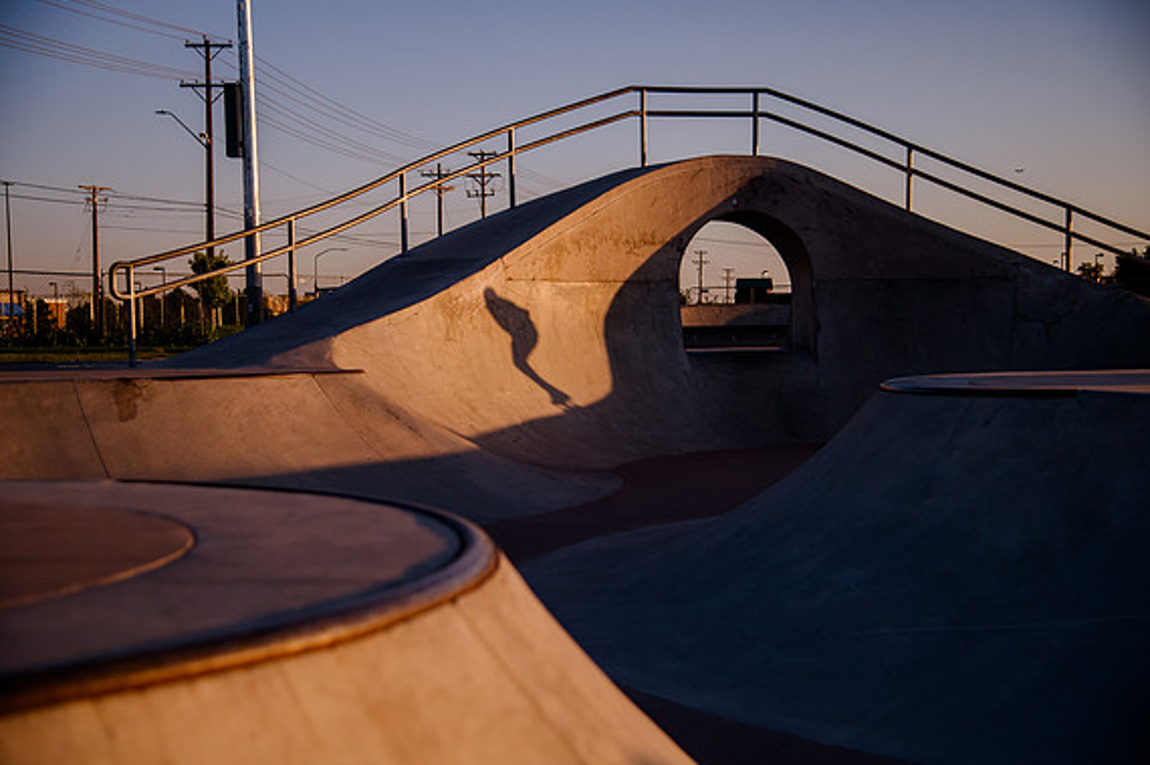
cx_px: 575
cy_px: 386
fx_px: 1787
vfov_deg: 24.1
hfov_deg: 35.7
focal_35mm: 56
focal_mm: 55
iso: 1000
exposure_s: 1/5000
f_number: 4
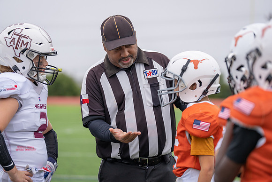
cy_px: 91
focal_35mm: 129
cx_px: 136
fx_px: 975
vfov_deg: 10.6
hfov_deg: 15.9
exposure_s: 1/1000
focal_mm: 129
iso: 500
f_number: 2.8
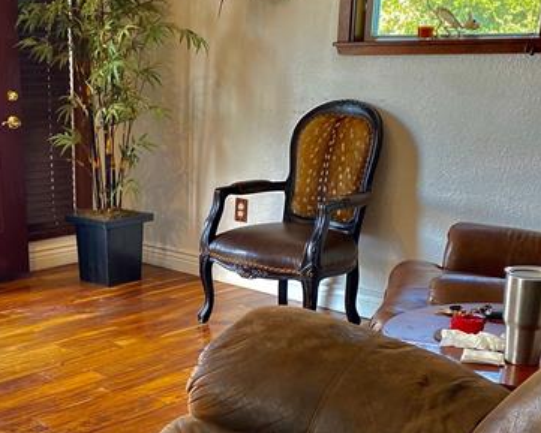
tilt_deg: -16.1
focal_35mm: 54
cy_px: 349
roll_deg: +0.2
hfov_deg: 33.8
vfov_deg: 27.5
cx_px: 114
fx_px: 865
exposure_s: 1/120
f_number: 1.8
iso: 100
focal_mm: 4.25
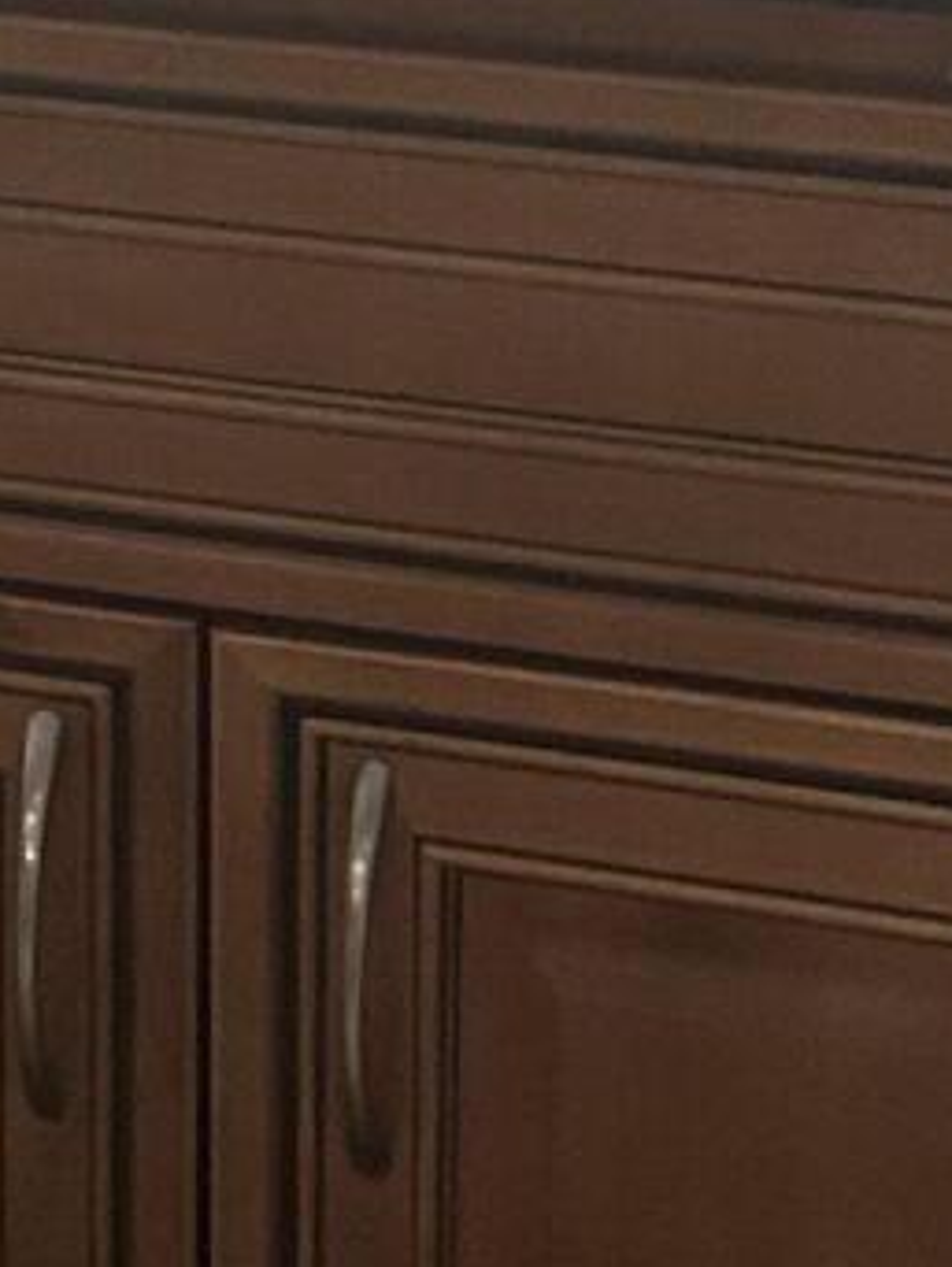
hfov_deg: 8.8
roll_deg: +3.0
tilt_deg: -13.0
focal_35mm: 152
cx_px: -1382
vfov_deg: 12.4
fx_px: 5567
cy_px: -593
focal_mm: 5.7
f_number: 1.5
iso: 200
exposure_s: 1/60
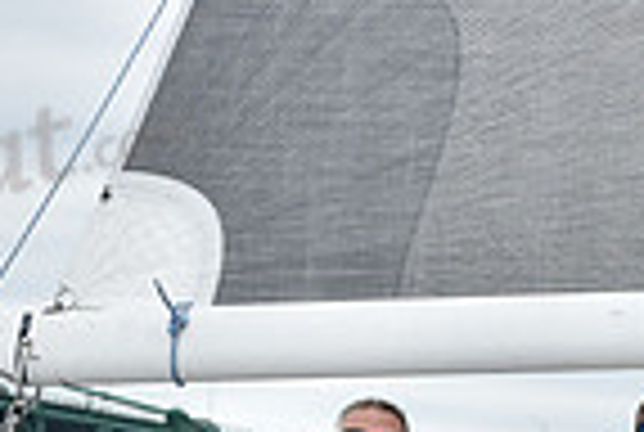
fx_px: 5073
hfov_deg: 7.3
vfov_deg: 4.8
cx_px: 428
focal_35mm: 283
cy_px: 781
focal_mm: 70
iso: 250
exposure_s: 1/800
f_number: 5
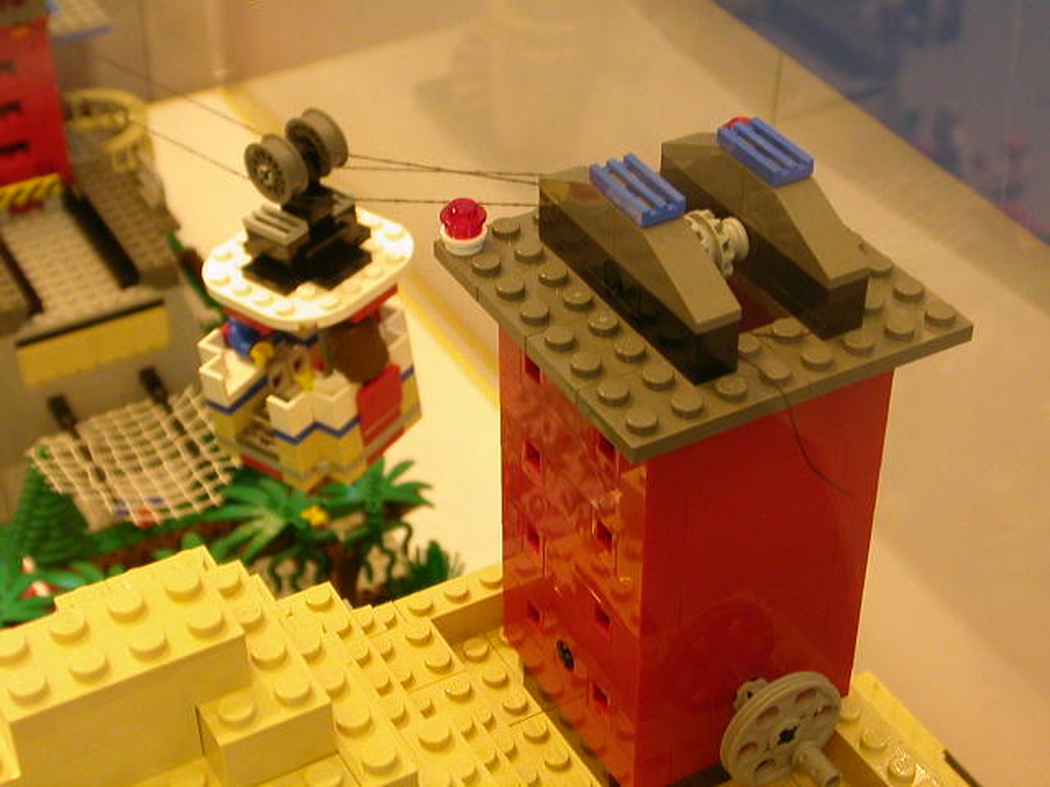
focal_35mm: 64
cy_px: 394
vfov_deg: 22.9
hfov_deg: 30.3
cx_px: 525
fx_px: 1941
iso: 266
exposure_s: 1/21.7
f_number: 3.5
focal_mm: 9.7
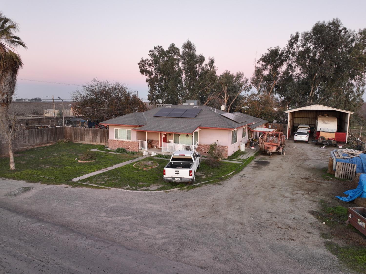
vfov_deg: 56.8
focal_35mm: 24
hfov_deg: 71.6
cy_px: 137
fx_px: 254
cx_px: 183
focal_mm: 12.29
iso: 100
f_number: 2.8
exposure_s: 1/15
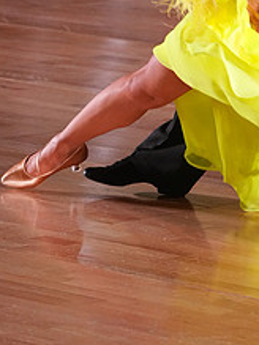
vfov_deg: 6.2
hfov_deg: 4.7
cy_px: -102
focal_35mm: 316
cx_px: 238
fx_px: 3156
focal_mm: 124
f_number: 5.6
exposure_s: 1/200
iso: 4000
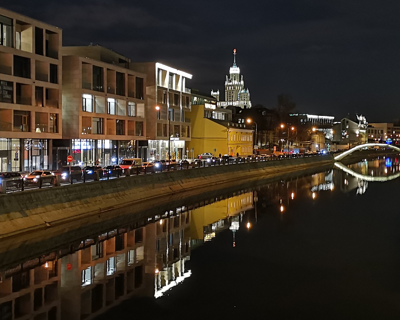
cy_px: 145
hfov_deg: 37.3
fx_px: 592
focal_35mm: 50
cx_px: 222
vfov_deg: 30.2
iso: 640
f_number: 1.8
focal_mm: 3.95
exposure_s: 1/16.7
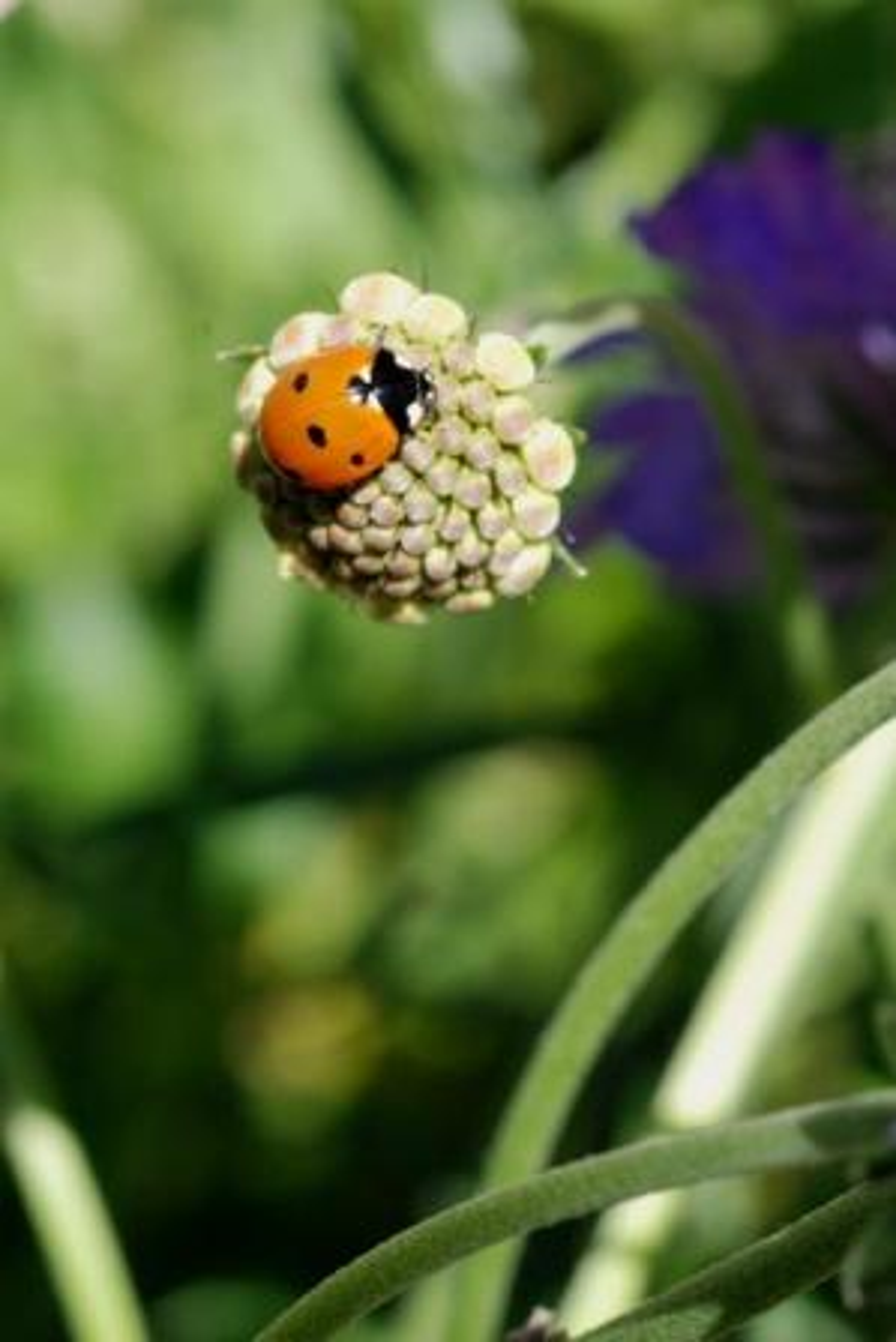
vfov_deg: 15.2
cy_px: 671
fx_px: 5036
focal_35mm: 135
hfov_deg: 10.2
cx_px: 448
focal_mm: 90
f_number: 14
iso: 500
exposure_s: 1/250
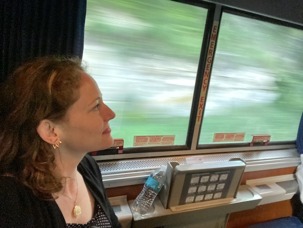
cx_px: 152
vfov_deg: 58.9
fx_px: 201
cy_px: 114
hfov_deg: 73.9
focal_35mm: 23
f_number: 2.2
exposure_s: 1/15
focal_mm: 2.71
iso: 1000
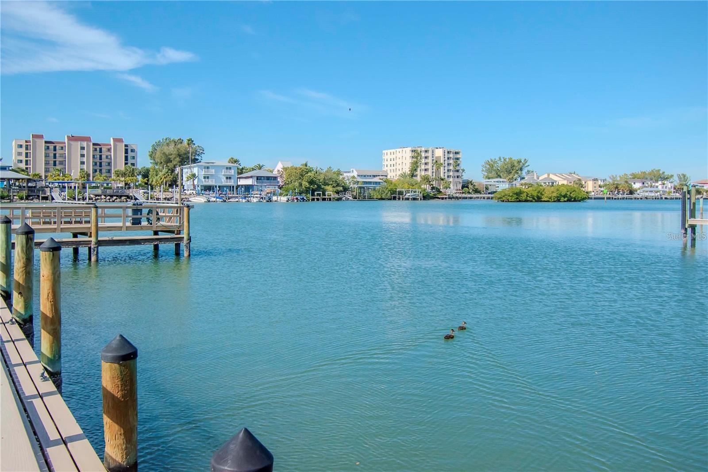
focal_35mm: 30
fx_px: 590
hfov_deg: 61.9
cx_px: 354
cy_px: 236
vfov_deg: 43.6
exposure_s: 1/4000
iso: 640
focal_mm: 20
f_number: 7.1
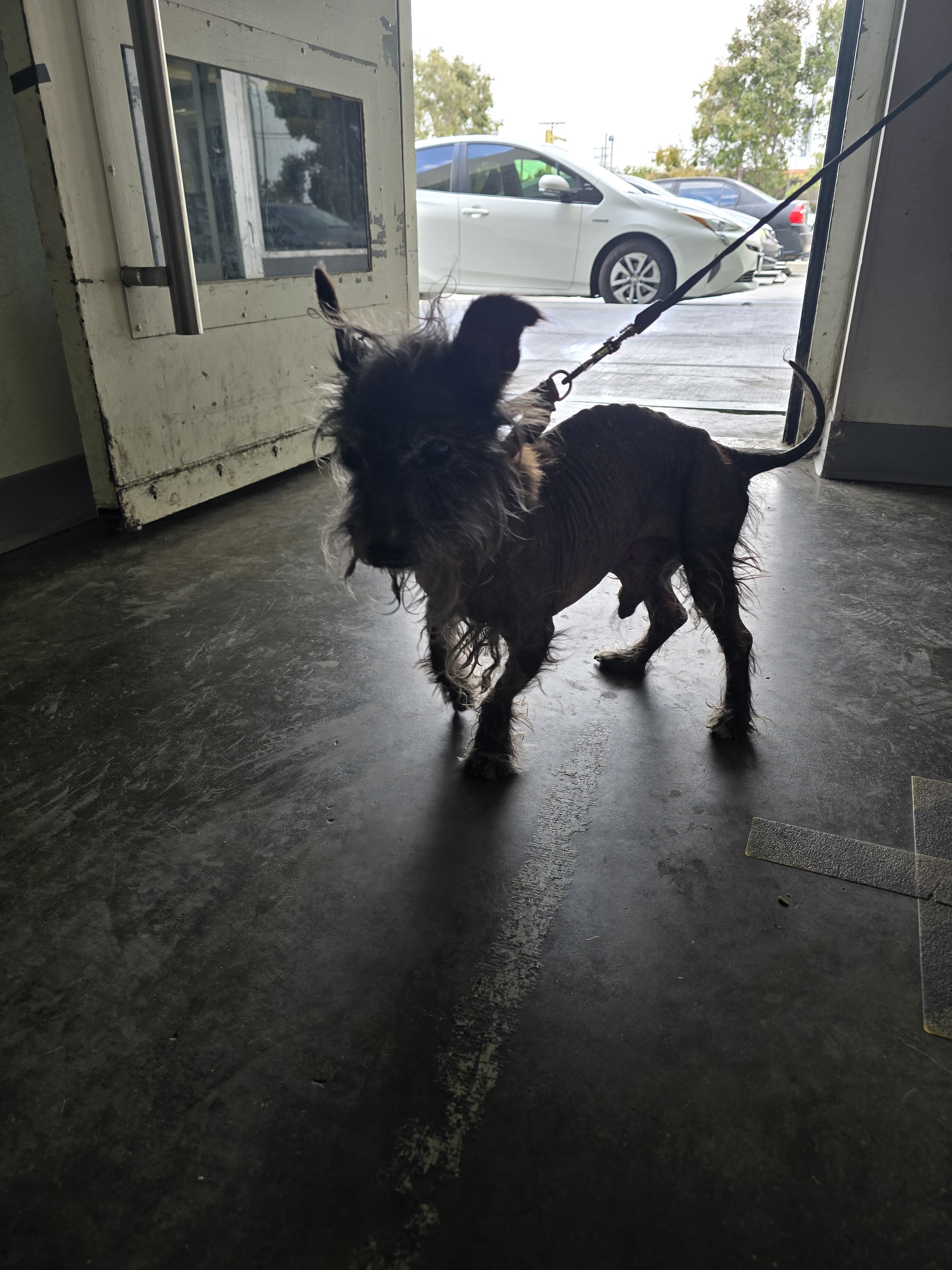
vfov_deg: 73.9
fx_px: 843
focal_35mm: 23
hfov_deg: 58.9
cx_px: 476
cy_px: 635
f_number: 1.7
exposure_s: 1/120
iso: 40
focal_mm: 6.3
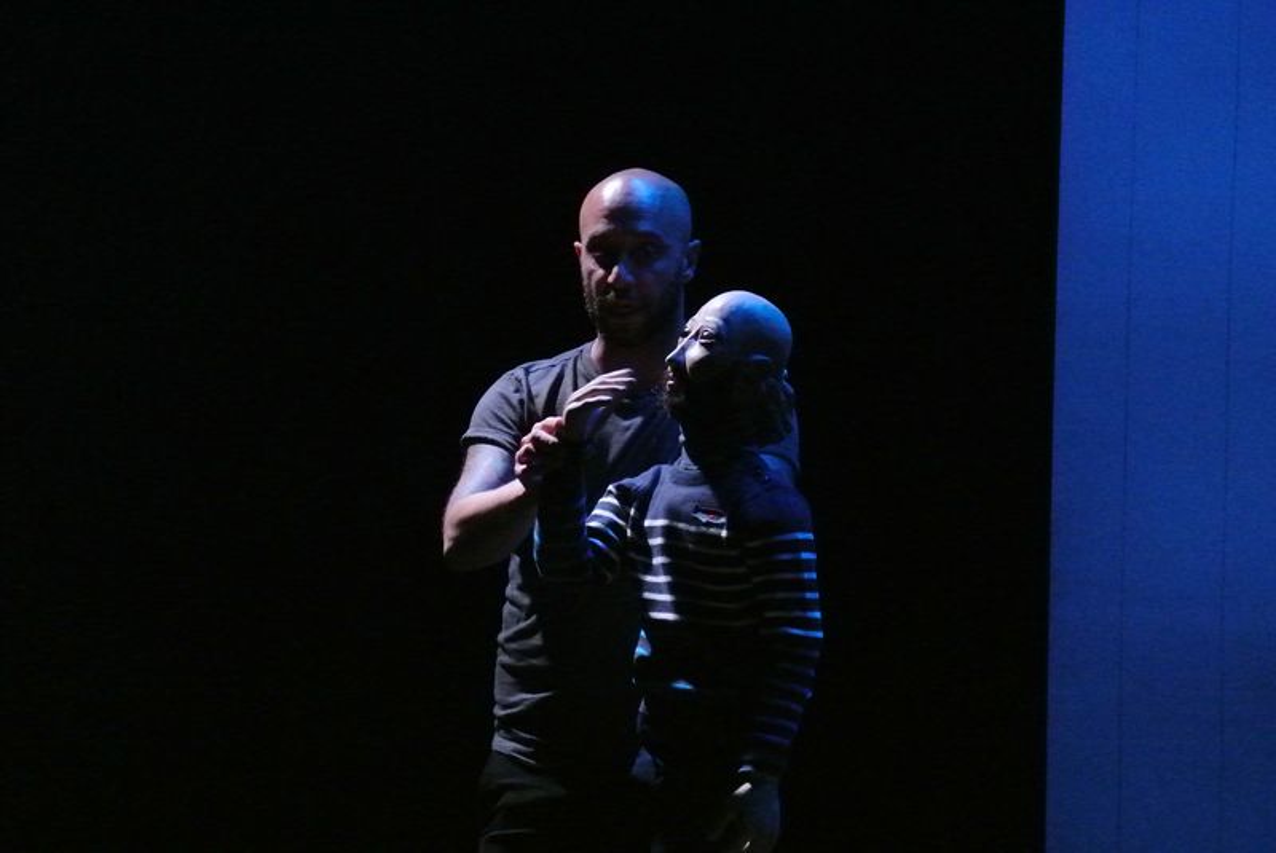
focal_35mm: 160
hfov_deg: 12.8
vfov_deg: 8.6
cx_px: 638
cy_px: 426
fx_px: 5676
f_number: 4.5
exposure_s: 1/50
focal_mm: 59.4
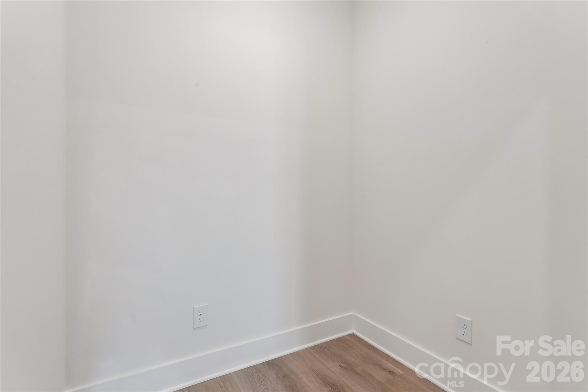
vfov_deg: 71.4
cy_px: 196
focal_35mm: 17
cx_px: 294
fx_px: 273
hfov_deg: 94.3
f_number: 13
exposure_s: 1/2.5
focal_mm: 16.7
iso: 200
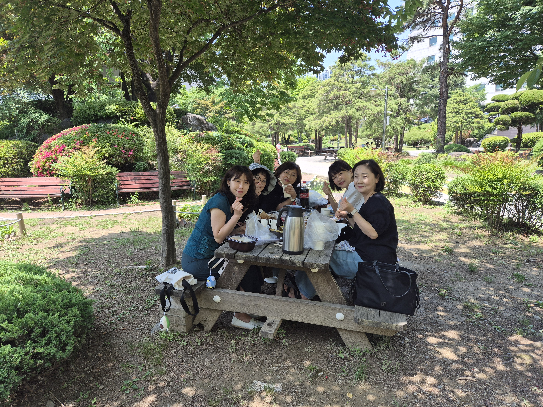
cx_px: 272
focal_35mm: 23
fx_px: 361
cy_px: 204
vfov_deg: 58.9
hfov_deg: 73.9
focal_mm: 5.4
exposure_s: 1/406
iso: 25
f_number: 1.8
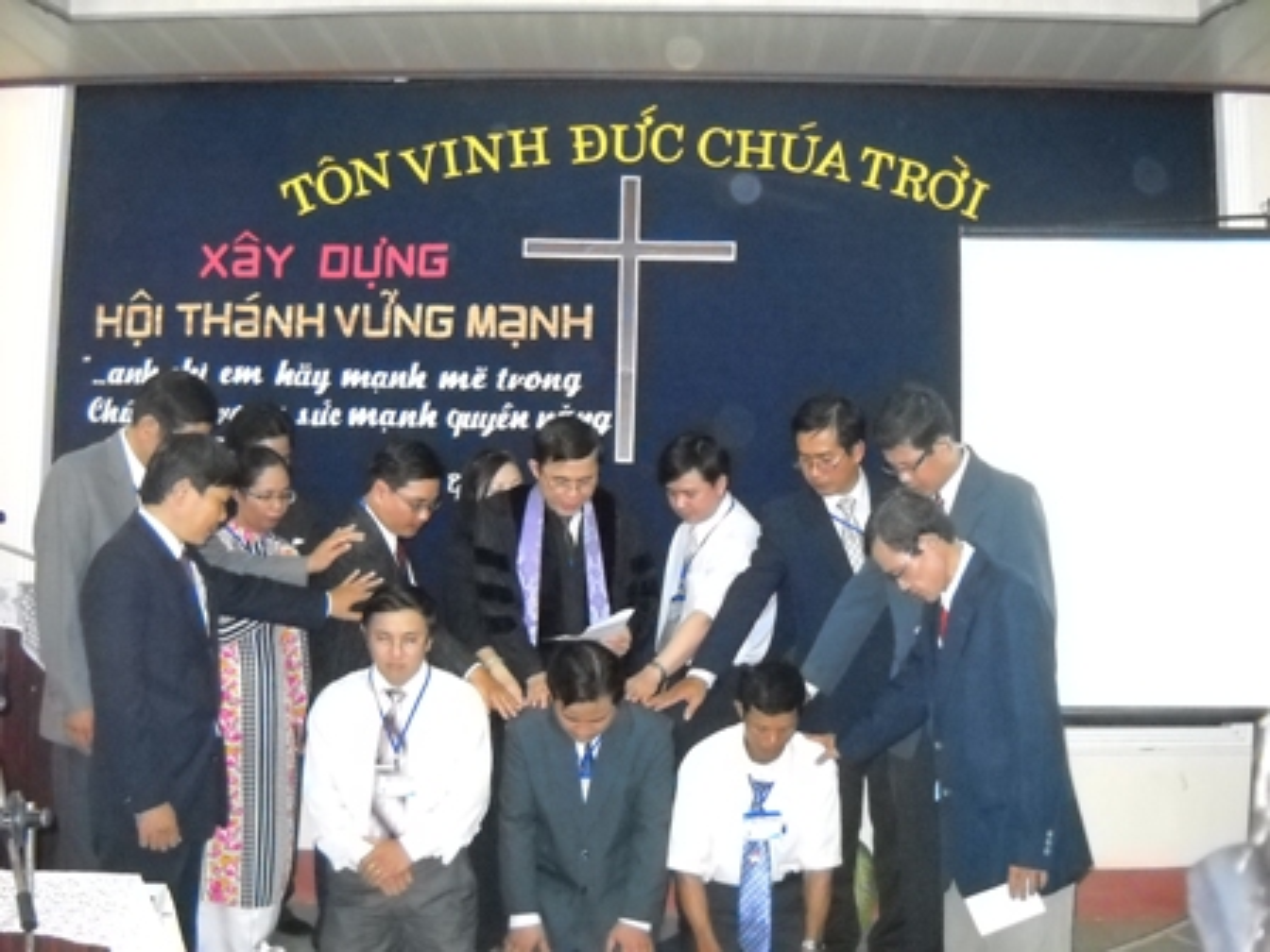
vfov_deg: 35.1
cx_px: 635
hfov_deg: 45.8
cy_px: 476
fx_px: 1504
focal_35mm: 41
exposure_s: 1/30
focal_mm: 6.72
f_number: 3.1
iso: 872
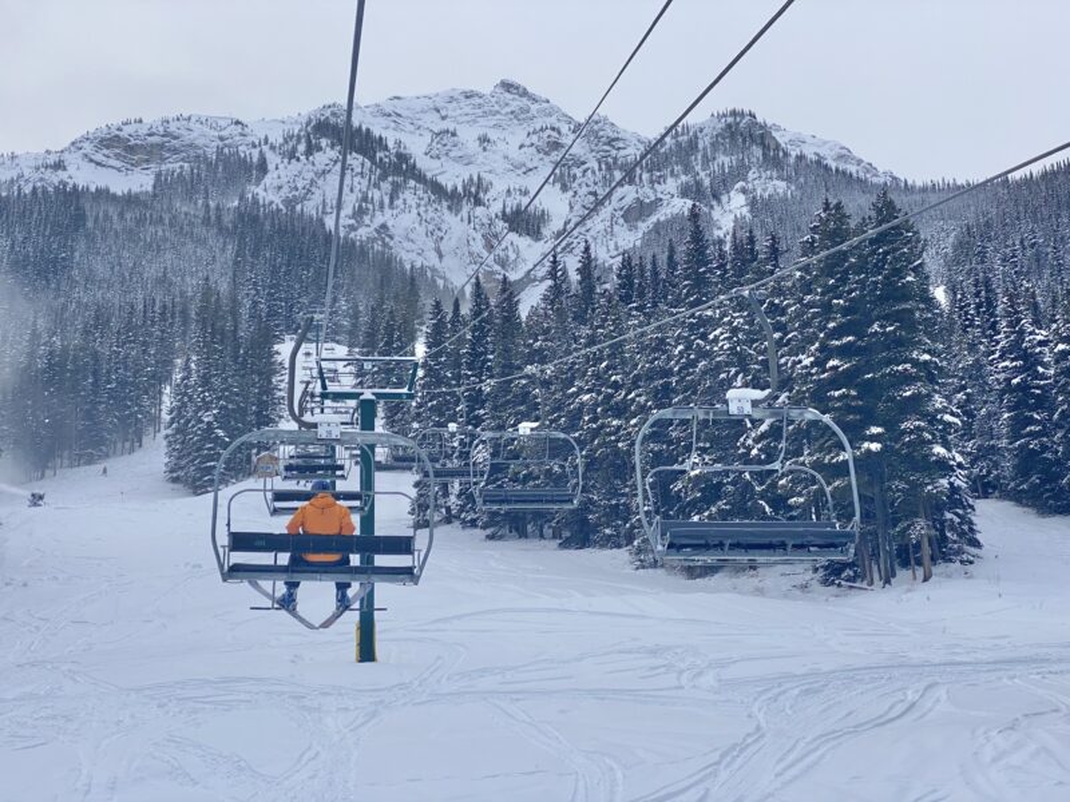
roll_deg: +1.9
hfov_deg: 36.8
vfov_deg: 28.0
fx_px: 1607
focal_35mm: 52
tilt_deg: +17.5
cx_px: 535
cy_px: 401
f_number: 2
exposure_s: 1/922
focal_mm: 6
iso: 20
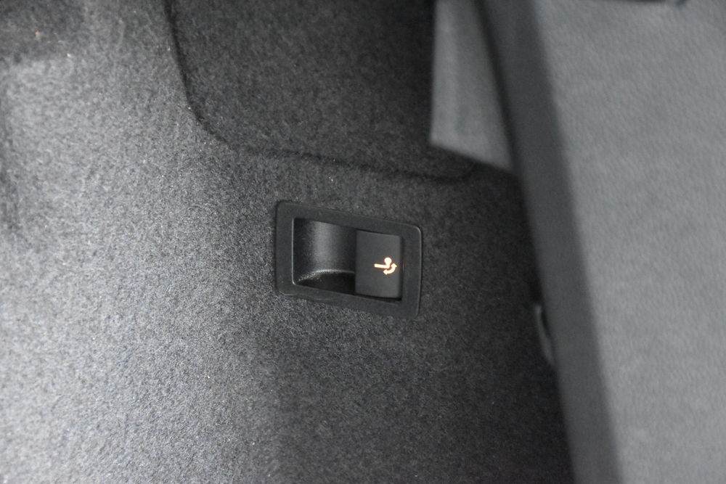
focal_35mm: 90
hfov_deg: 22.6
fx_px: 1815
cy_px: 242
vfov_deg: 15.2
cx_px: 363
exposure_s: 1/125
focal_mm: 60
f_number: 5
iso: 11400
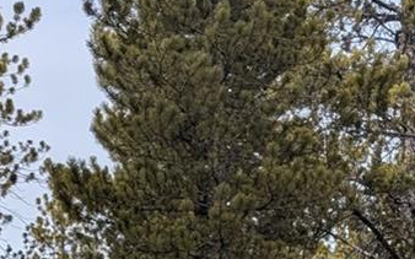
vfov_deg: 10.3
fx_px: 1357
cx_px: 584
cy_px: 465
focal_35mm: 120
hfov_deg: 16.2
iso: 21
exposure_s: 1/1232
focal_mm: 6.9
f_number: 1.68
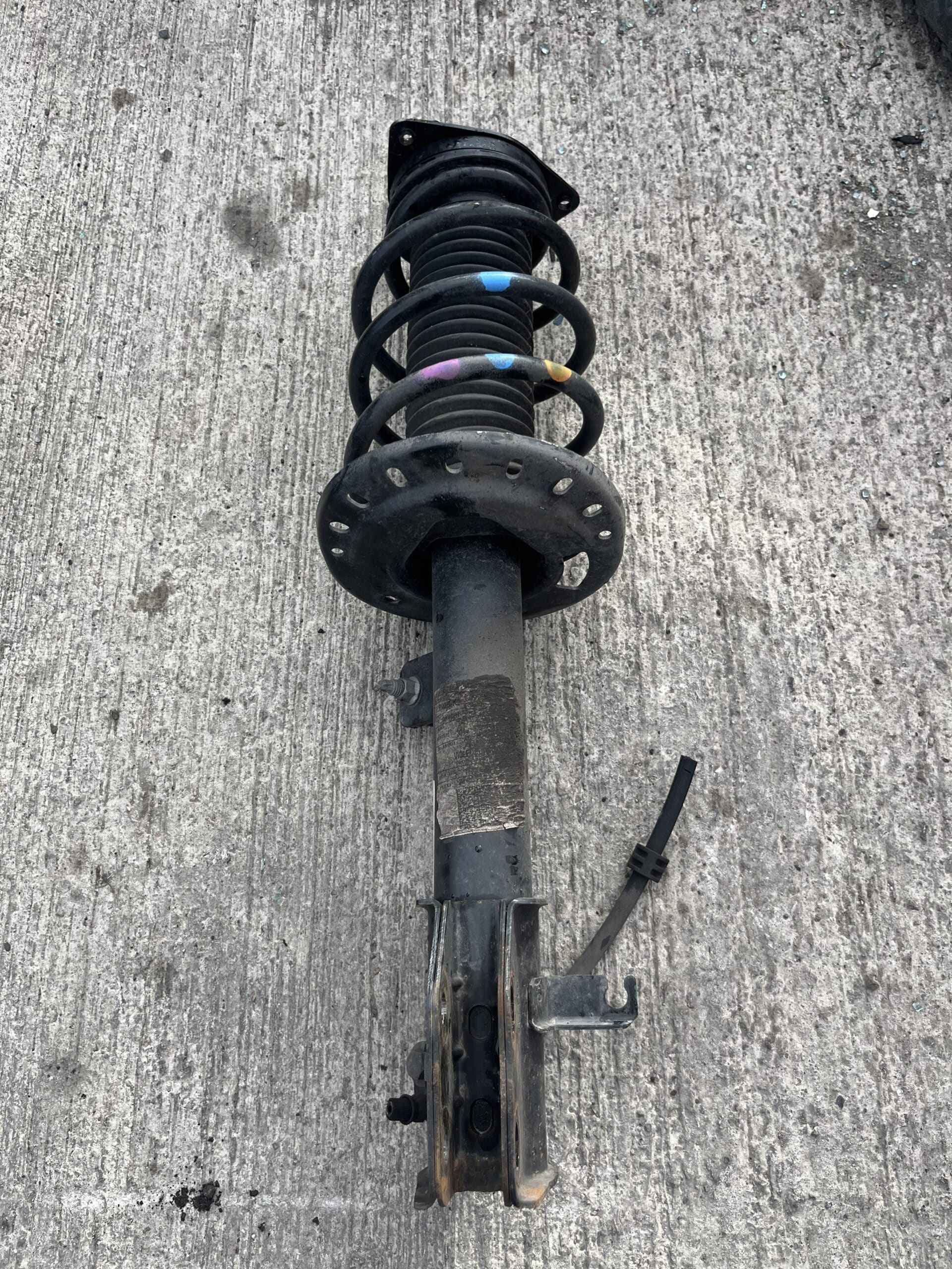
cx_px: 476
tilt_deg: -72.0
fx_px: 953
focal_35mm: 26
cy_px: 634
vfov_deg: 67.3
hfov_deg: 53.1
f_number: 1.6
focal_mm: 5.1
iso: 50
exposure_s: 1/688
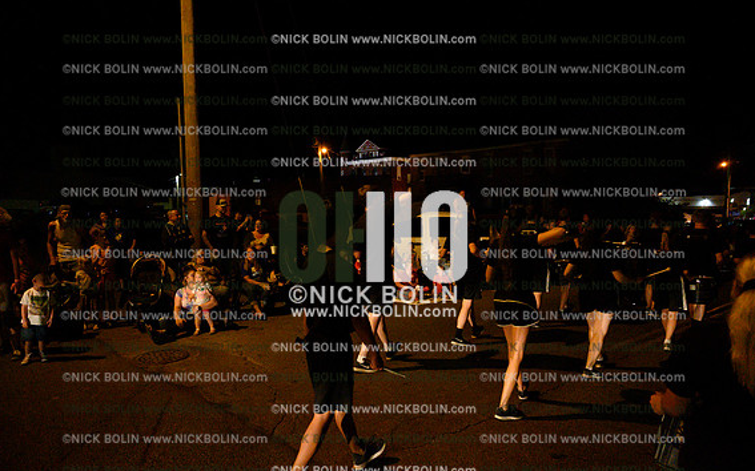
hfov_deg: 72.6
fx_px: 514
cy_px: 254
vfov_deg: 49.2
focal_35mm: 25
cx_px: 373
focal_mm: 24
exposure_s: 1/400
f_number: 4
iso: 32000
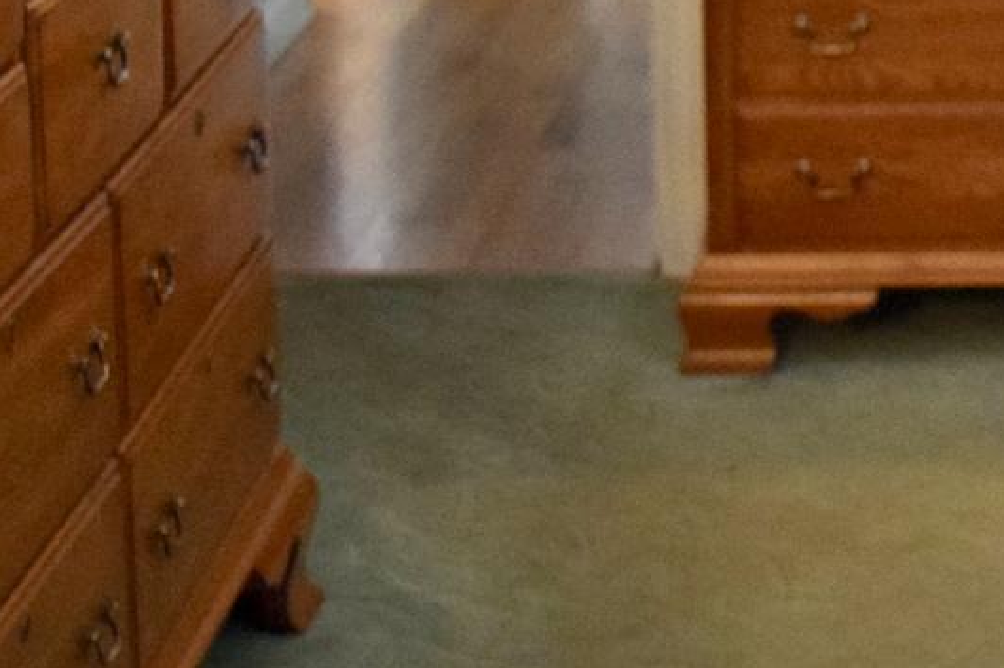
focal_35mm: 157
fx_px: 4374
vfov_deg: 8.6
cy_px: -232
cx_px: 1608
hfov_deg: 12.3
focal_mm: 27
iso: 2500
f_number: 4
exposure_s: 1/60
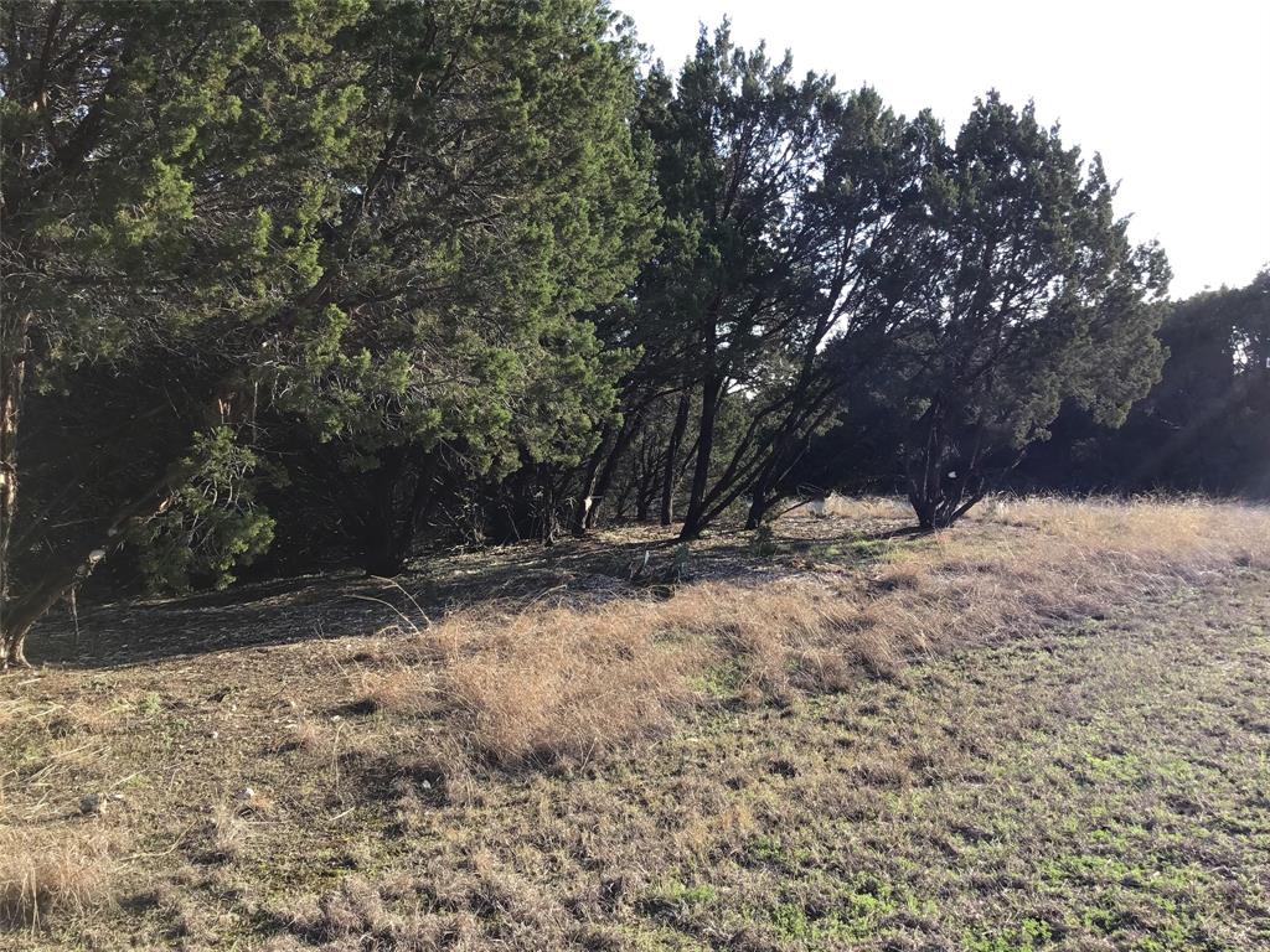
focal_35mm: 31
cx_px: 635
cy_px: 476
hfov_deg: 58.4
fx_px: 1137
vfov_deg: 45.4
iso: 25
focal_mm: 3.3
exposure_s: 1/285
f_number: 2.4
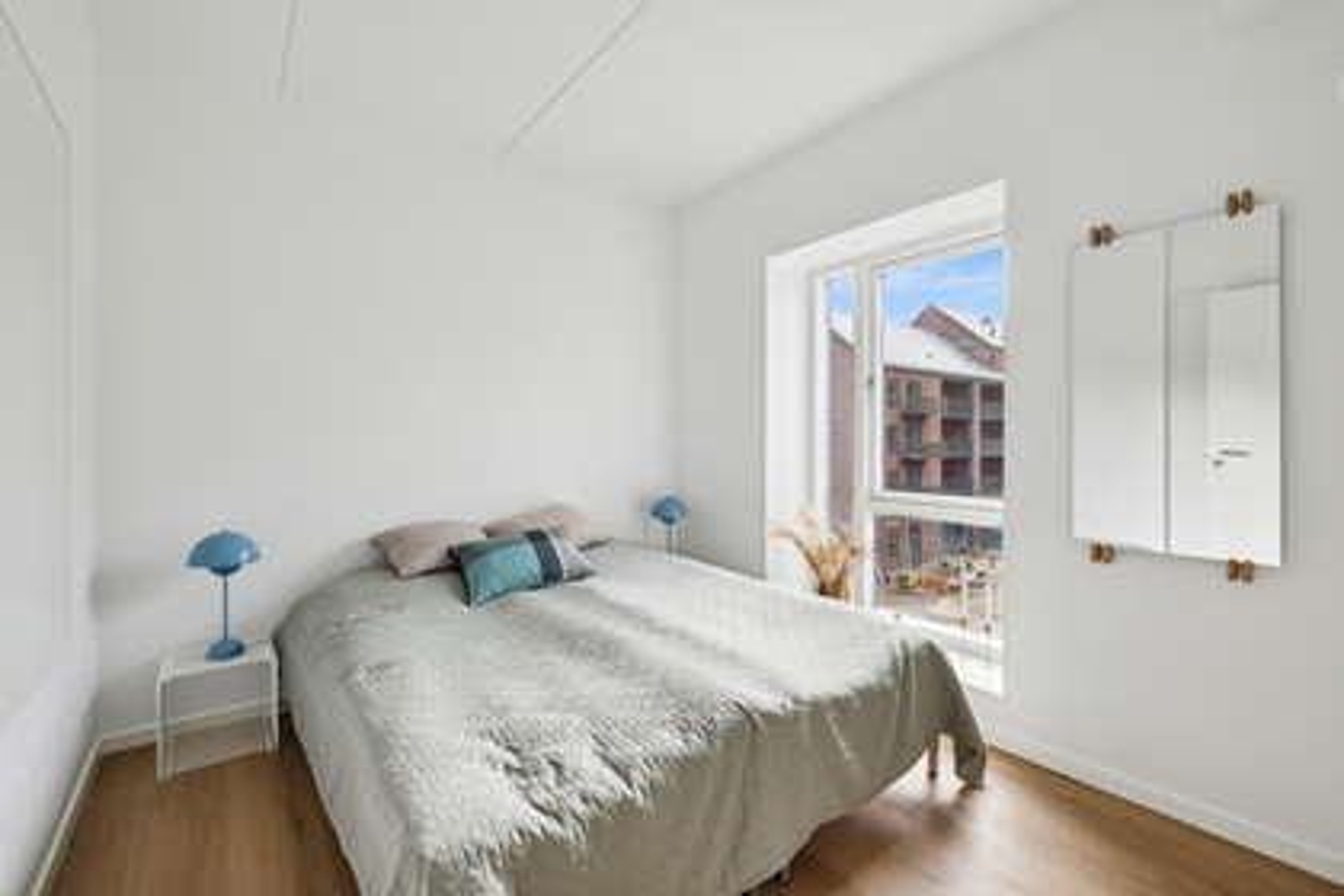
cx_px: 672
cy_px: 448
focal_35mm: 15
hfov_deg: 100.4
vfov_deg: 77.3
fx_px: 560
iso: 500
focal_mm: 10
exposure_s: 1/40
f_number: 8
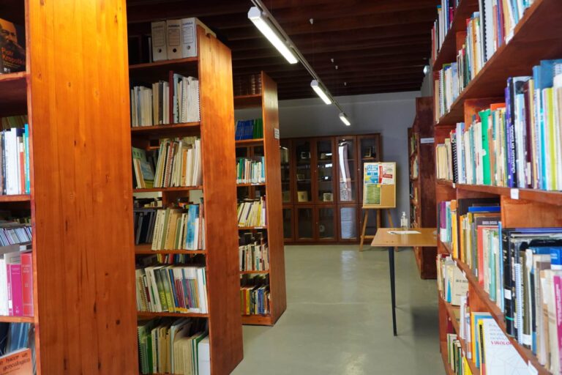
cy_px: 188
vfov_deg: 47.9
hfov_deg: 67.4
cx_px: 281
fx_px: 421
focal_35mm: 27
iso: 1250
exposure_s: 1/160
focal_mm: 18
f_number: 4
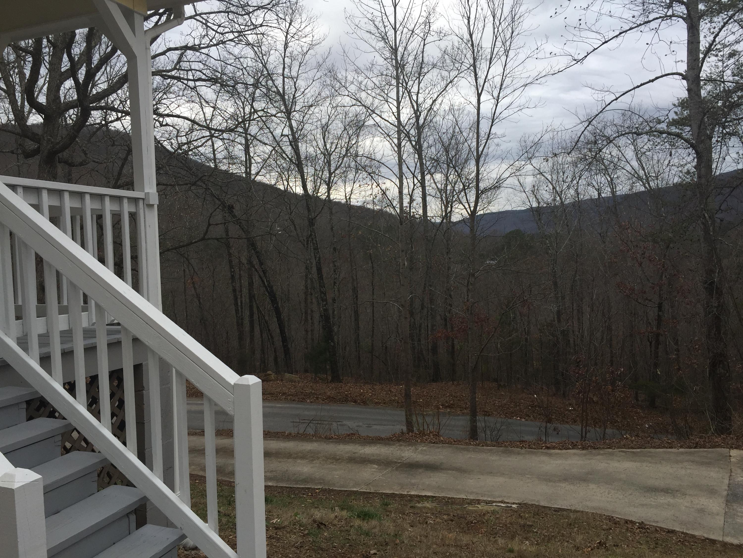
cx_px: 372
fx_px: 622
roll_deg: +1.1
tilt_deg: -1.8
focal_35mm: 29
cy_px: 279
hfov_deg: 61.7
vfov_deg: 48.2
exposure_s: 1/1130
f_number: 2.2
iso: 32
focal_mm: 4.15
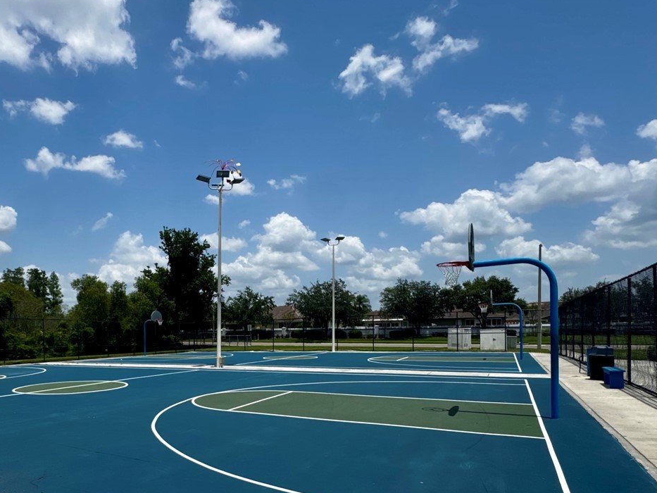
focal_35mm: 24
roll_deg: +0.2
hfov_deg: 69.2
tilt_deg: -1.5
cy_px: 335
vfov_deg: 55.4
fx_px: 456
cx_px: 209
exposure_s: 1/2985
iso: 50
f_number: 2.2
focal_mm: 2.22
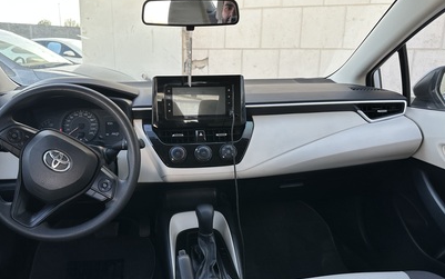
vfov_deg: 43.2
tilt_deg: -12.1
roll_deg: -0.4
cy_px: 141
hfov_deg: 64.4
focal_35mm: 29
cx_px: 198
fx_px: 352
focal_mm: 6.86
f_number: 1.78
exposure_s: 1/325
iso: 80
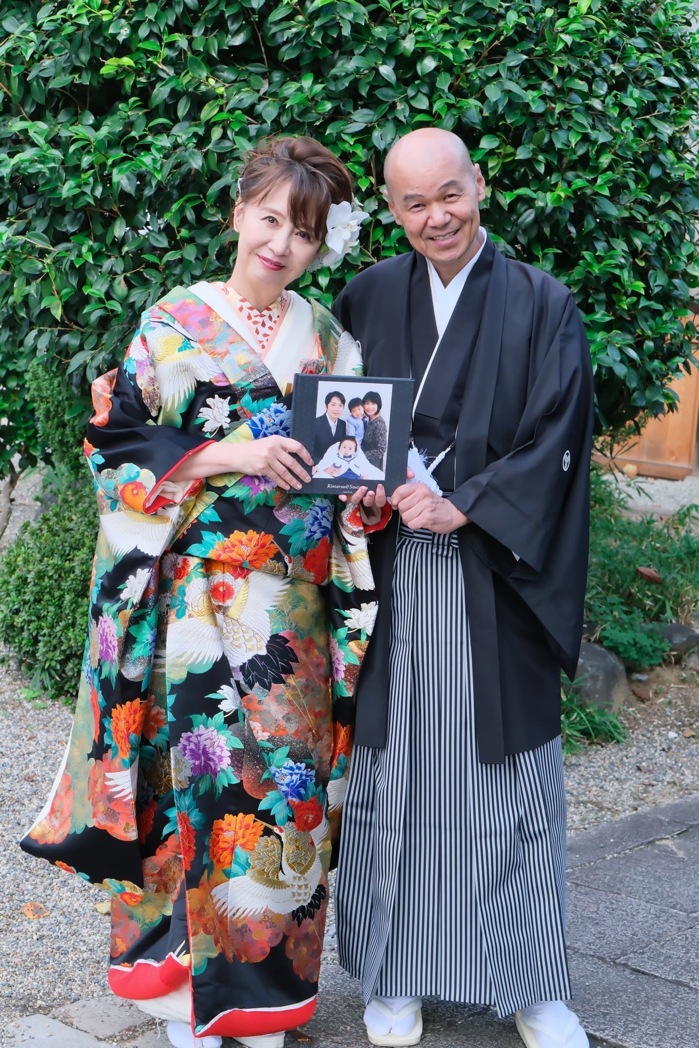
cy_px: 524
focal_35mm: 60
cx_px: 350
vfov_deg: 33.4
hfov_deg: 22.6
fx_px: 1747
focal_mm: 39.8
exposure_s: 1/250
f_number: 5.6
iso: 800
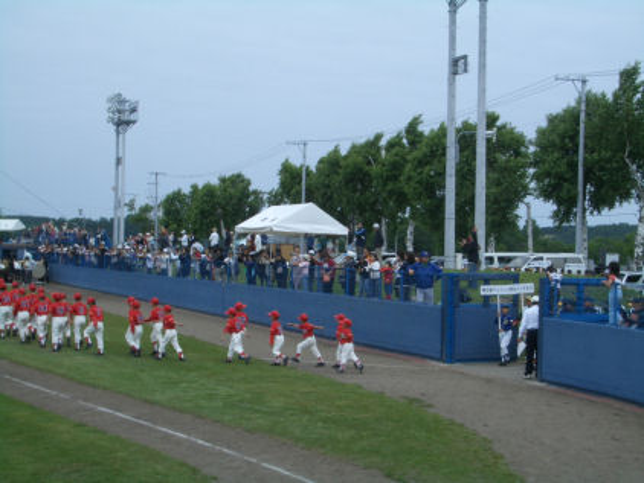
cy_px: 242
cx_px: 322
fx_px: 1154
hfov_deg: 31.2
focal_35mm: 62
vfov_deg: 23.7
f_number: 5.6
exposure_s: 1/500
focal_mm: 10.2
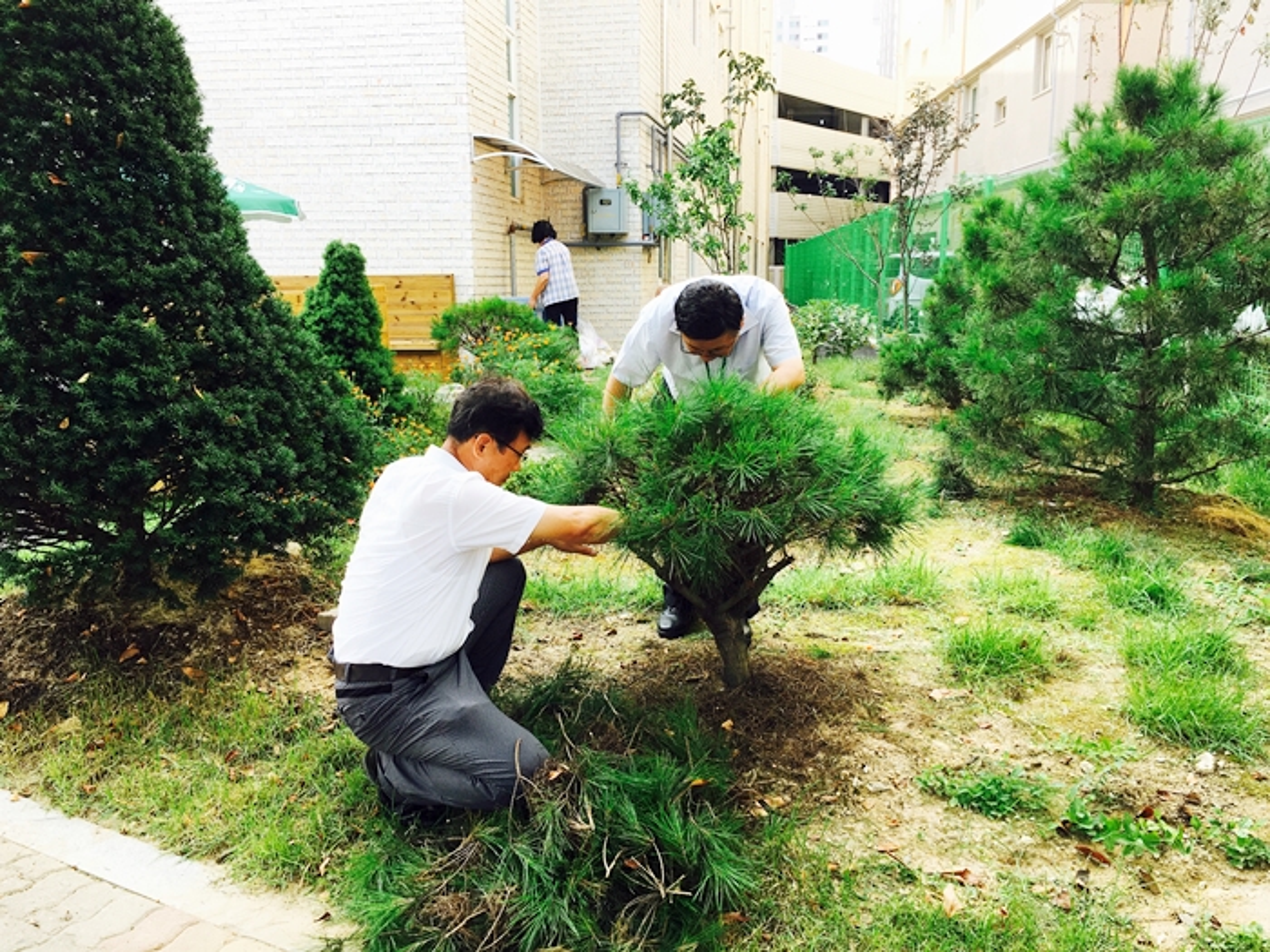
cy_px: 476
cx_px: 635
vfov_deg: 48.2
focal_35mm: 29
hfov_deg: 61.7
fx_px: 1064
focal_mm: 4.15
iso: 25
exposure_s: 1/320
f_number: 2.2
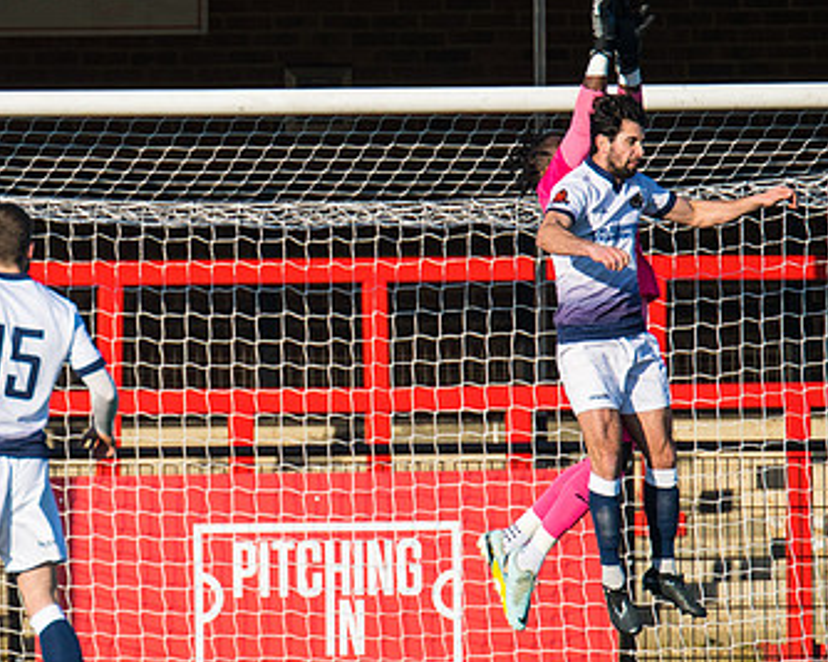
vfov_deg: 1.4
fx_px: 26532
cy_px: 431
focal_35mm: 1083
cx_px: 151
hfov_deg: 1.8
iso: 400
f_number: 4
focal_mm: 380
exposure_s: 1/3200
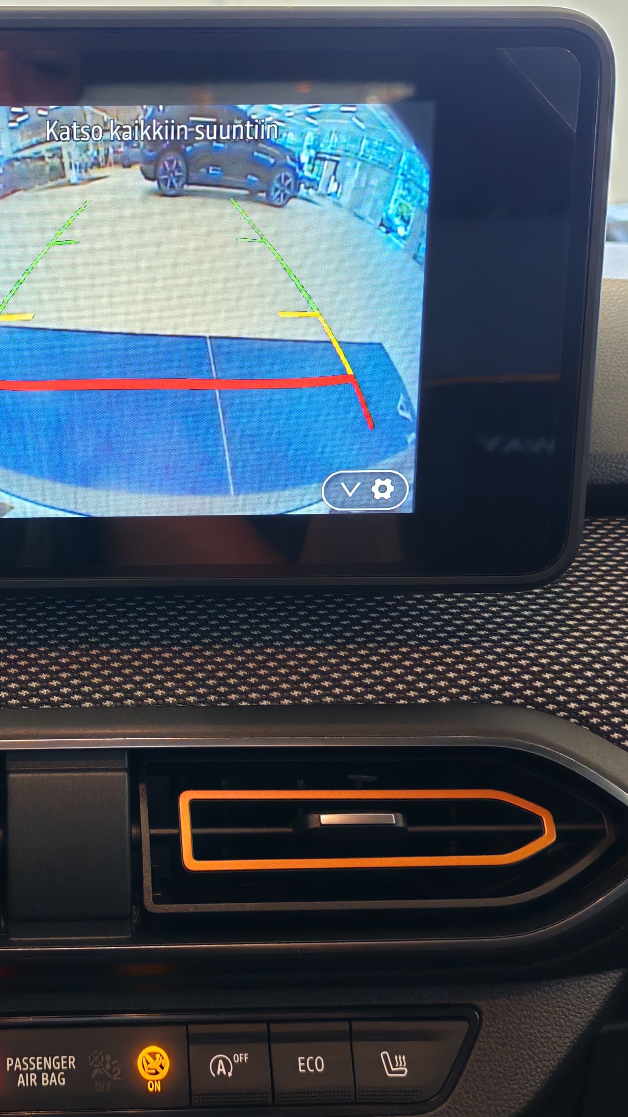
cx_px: 67
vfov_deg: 43.7
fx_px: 1391
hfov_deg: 24.7
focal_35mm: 47
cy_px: 558
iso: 500
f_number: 1.9
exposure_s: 1/100
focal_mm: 6.12
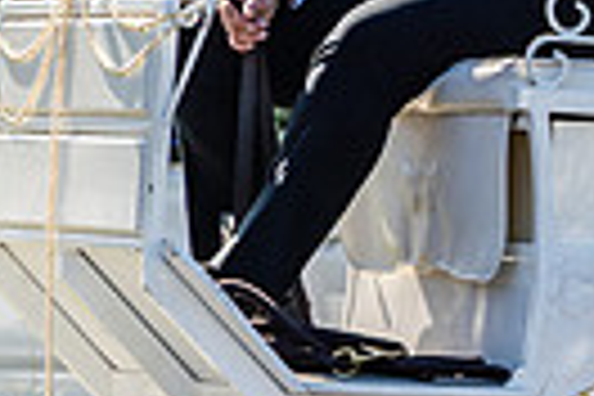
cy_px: 396
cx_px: 1327
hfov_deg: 5.6
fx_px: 5923
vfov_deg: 3.8
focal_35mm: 359
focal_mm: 75
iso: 100
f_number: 4
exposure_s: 1/640
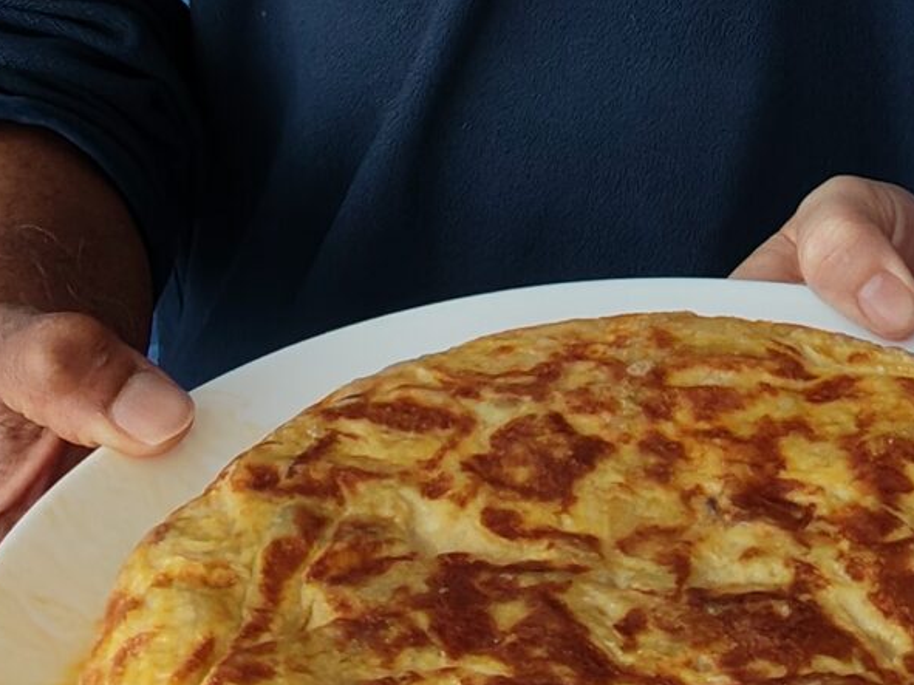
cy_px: -326
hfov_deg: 20.9
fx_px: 2402
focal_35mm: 91
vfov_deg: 15.1
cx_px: 895
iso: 100
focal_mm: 2.98
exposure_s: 1/100
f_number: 2.1
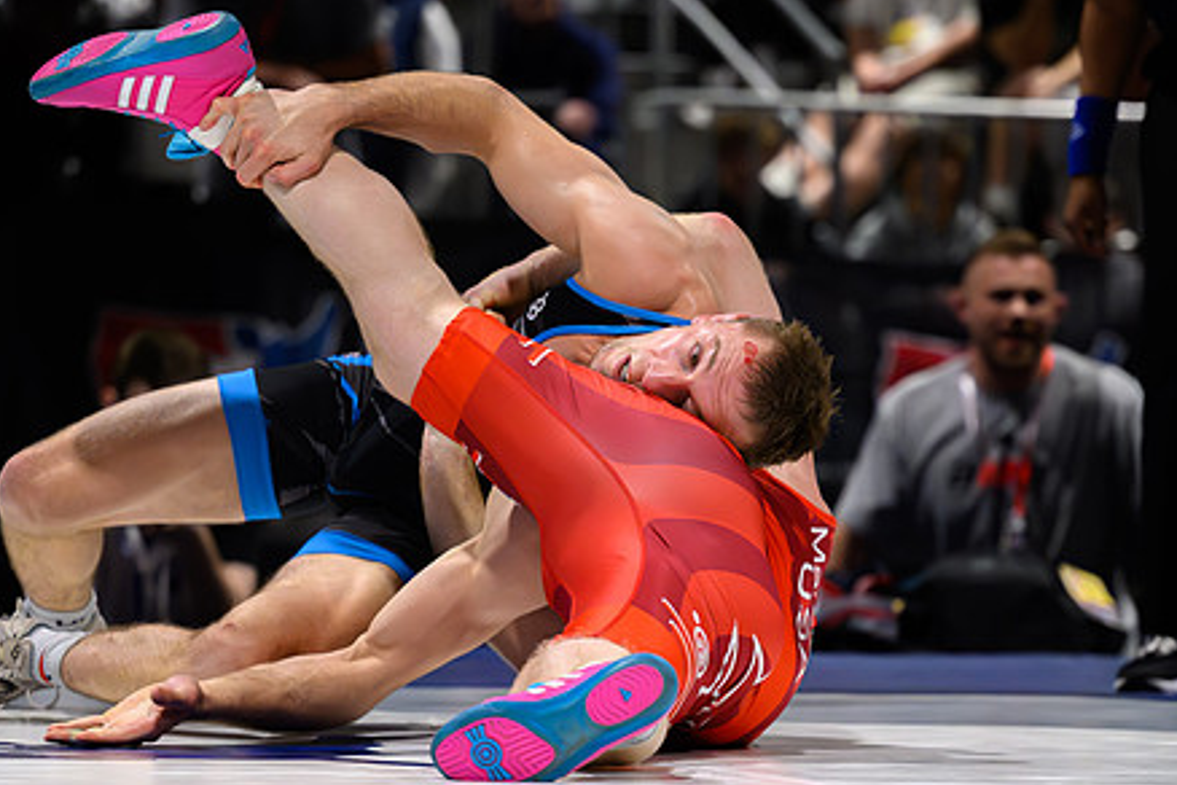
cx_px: 603
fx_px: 8173
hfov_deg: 8.2
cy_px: 577
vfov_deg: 5.5
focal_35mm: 250
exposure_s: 1/640
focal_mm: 125
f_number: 2.8
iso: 6400
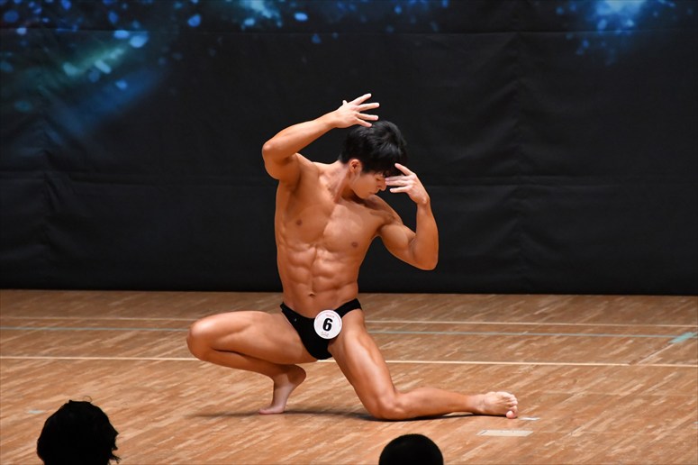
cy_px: 232
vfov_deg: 4.0
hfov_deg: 6.0
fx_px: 6686
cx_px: 349
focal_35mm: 345
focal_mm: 230
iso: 6400
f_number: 5.6
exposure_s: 1/400
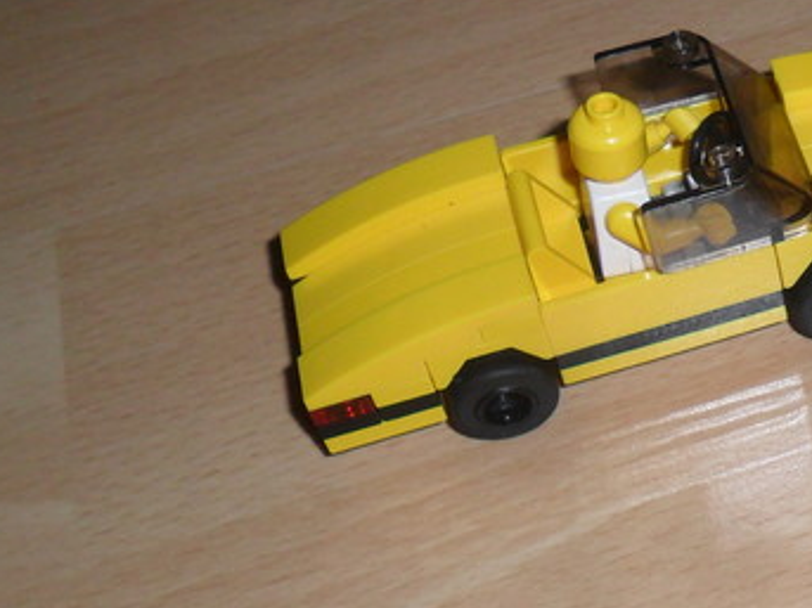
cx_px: 1016
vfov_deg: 17.5
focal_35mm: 84
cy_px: 252
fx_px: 1970
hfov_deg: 21.4
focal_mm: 5.7
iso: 100
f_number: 9.4
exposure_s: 1/45
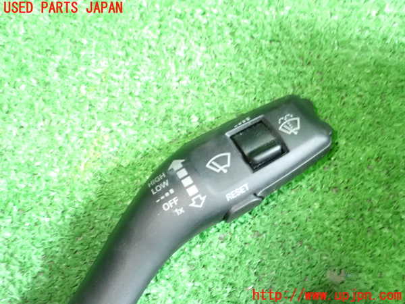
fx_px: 480
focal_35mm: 41
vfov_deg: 35.1
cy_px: 152
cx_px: 202
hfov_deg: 45.8
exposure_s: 1/5
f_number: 11
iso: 1600
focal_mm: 7.31
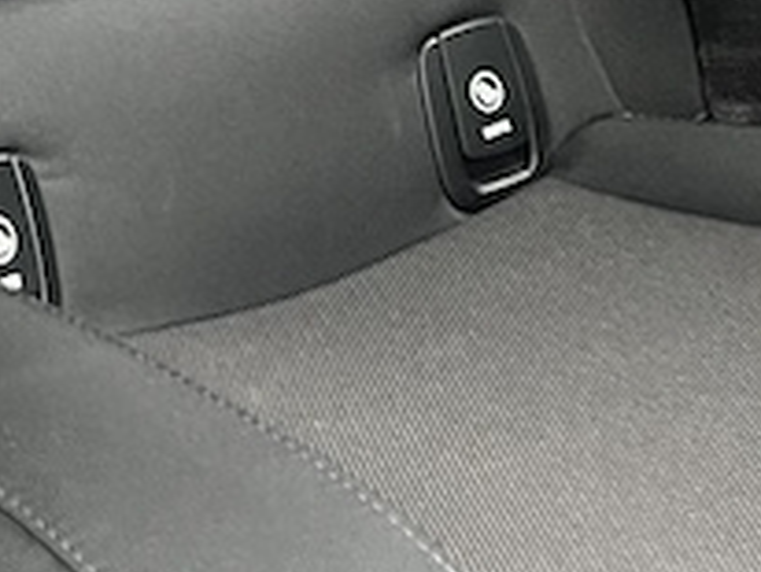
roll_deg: -1.7
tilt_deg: -17.1
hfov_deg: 14.2
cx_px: -499
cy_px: -472
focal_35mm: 126
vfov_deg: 11.0
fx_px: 2773
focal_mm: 5.7
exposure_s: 1/45
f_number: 1.5
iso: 500
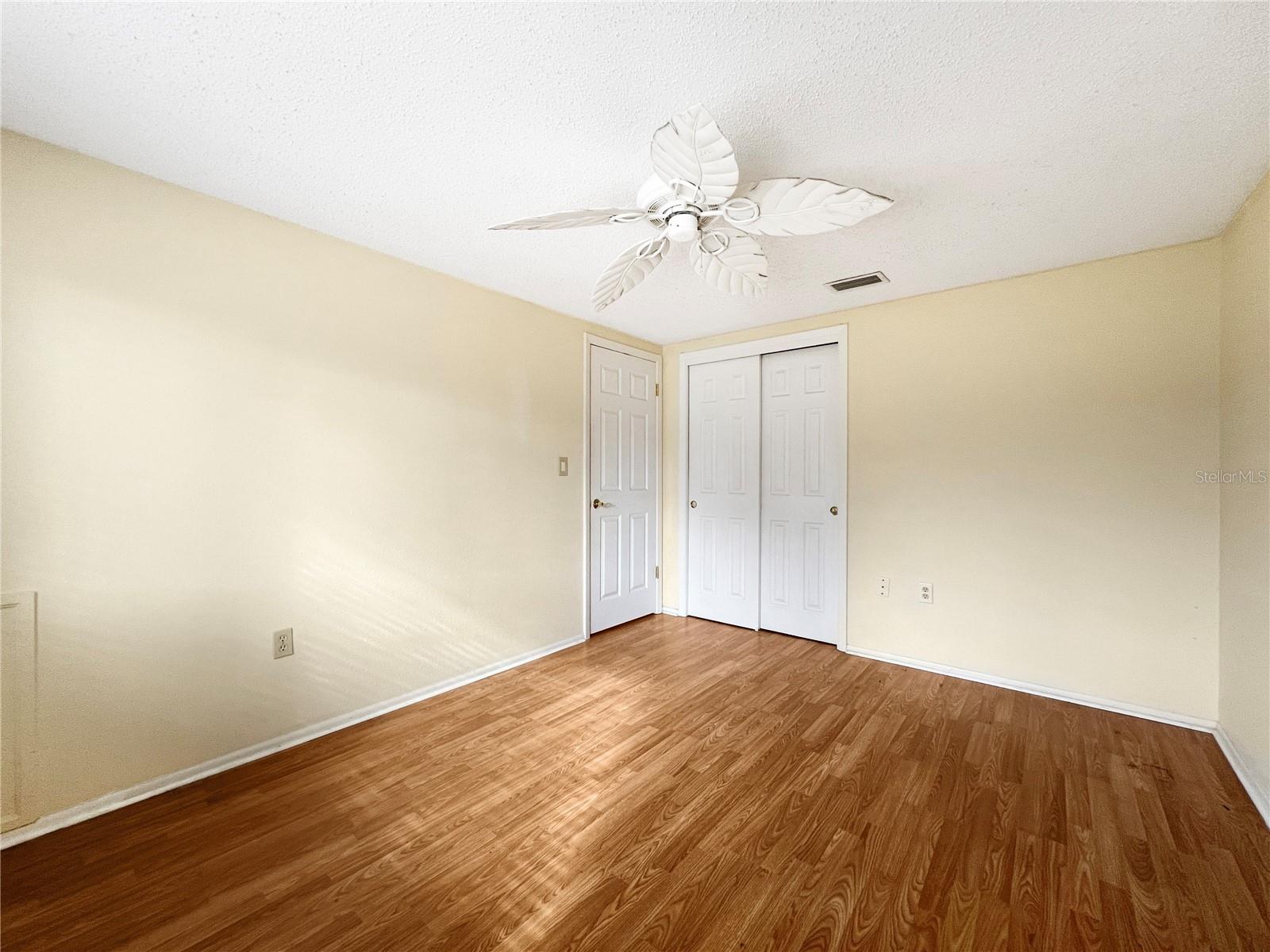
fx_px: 477
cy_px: 476
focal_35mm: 13
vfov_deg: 89.9
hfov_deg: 106.2
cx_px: 635
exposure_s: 1/99
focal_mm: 1.57
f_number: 1.8
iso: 125
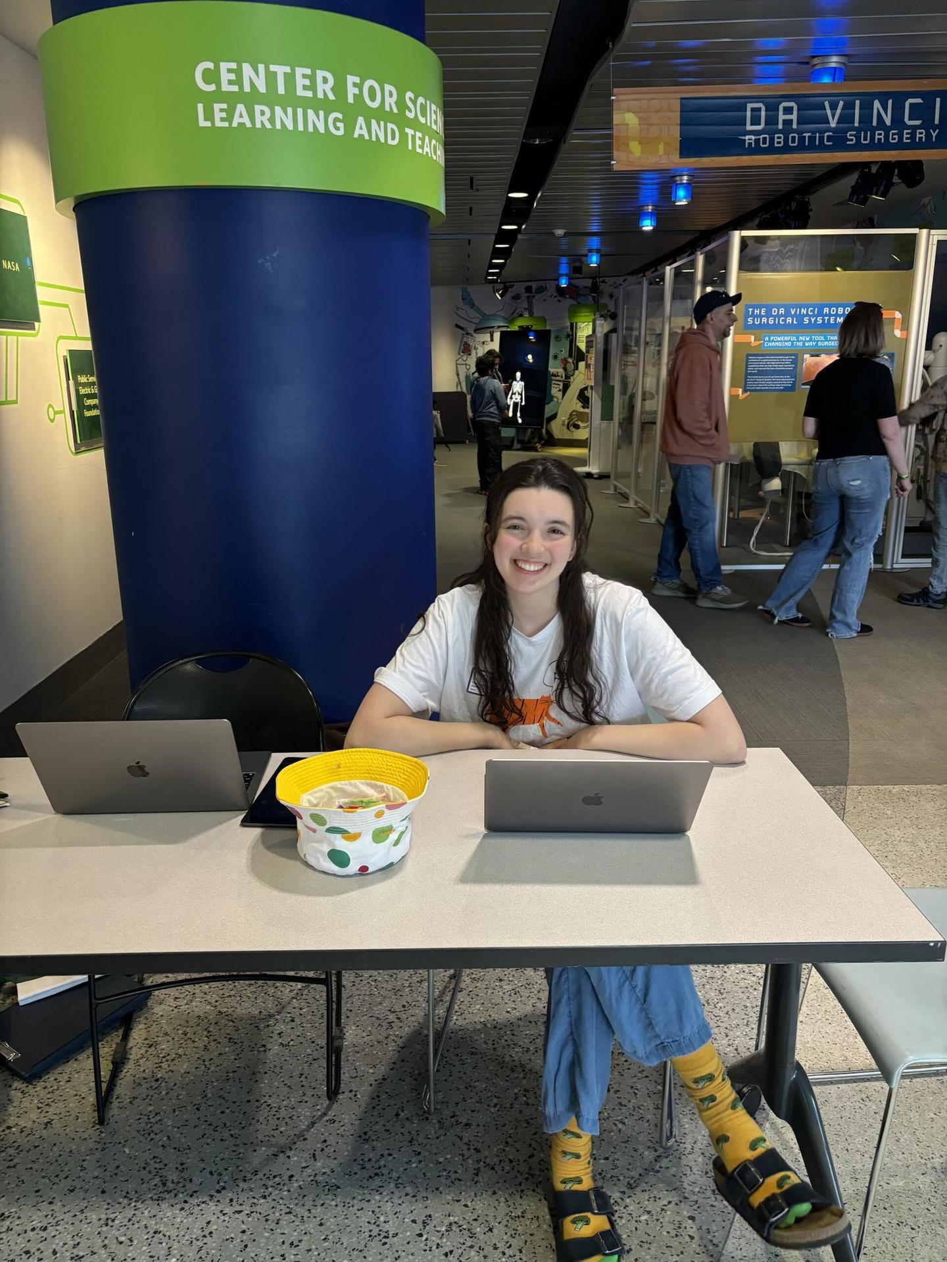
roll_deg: +0.1
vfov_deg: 67.3
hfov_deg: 53.1
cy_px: 631
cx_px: 474
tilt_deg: -15.9
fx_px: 948
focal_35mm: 26
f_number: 1.6
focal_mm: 5.96
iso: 250
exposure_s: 1/60
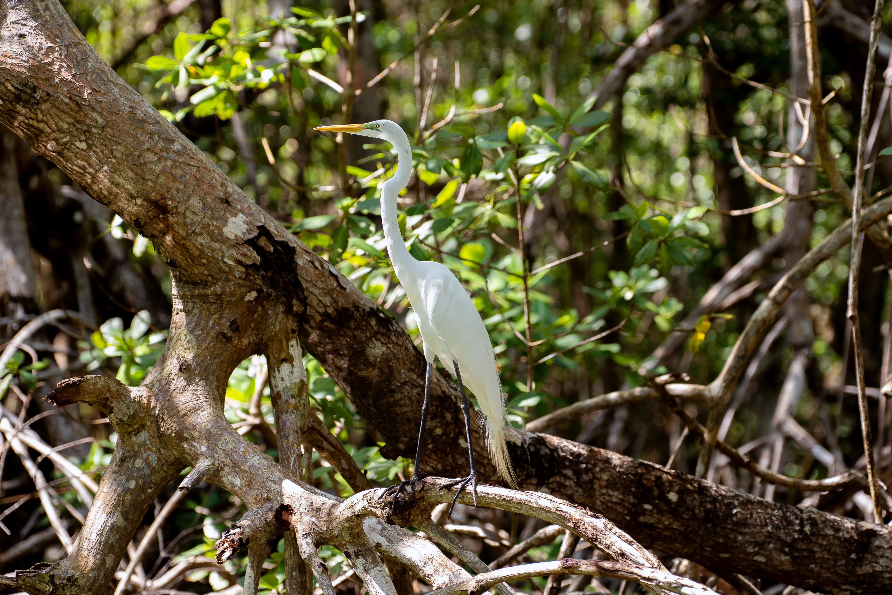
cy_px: 298
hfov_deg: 10.7
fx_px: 4782
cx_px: 446
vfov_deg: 7.1
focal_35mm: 193
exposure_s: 1/125
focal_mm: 129
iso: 50
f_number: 3.2
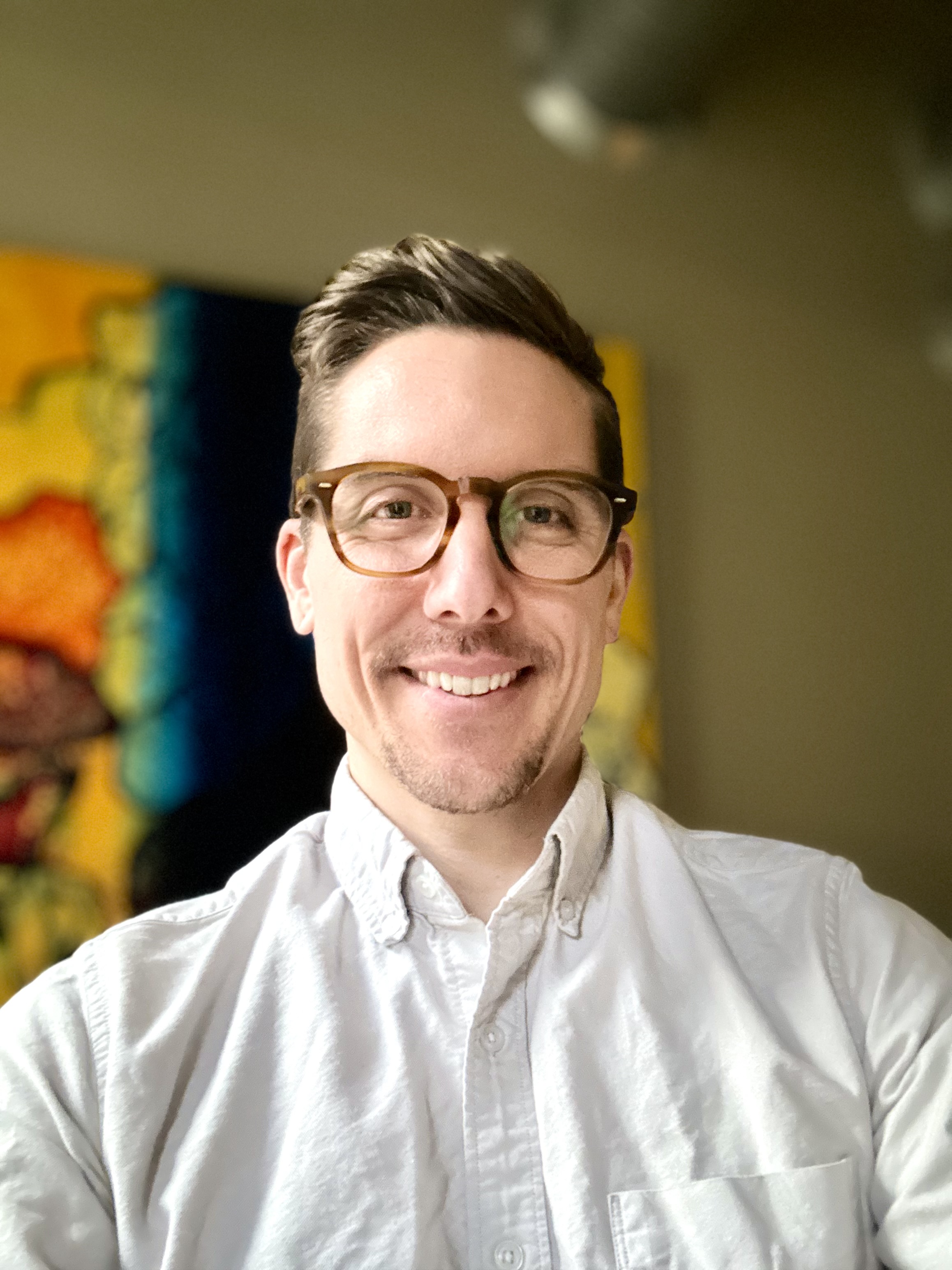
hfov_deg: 46.8
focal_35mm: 30
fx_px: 1100
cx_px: 476
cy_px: 635
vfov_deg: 60.0
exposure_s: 1/22
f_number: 1.9
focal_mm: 2.69
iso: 640
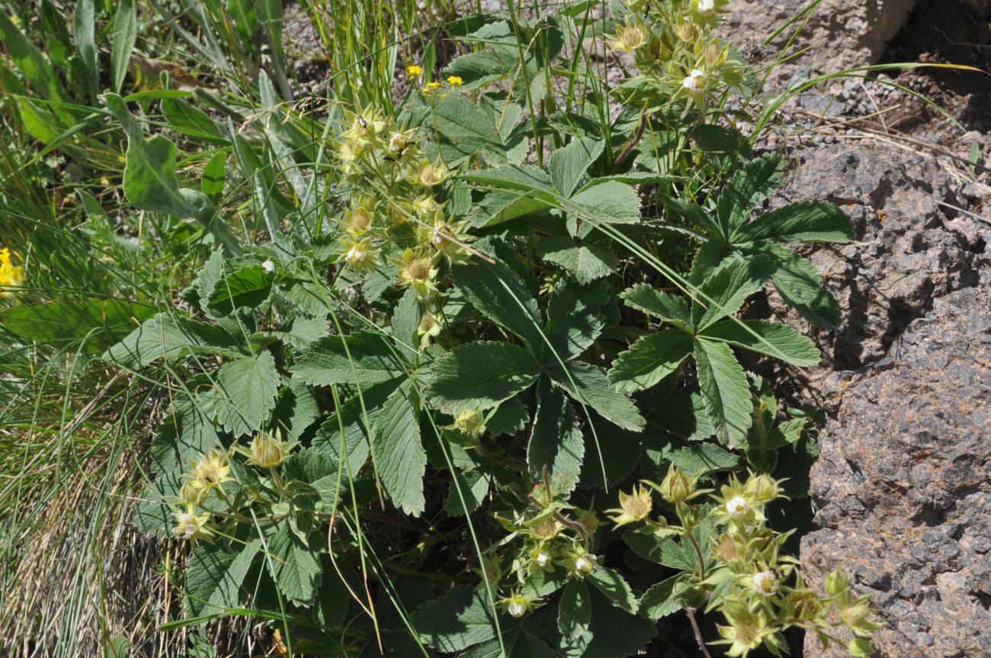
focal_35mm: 60
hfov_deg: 33.4
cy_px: 329
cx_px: 496
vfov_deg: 22.6
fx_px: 1649
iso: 200
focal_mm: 40
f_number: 14
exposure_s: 1/125
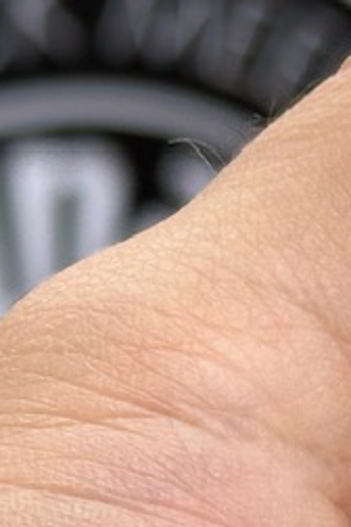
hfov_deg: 5.3
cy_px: 569
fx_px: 3714
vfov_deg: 8.1
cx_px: 577
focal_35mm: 254
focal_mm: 6.86
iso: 64
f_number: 1.78
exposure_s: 1/642
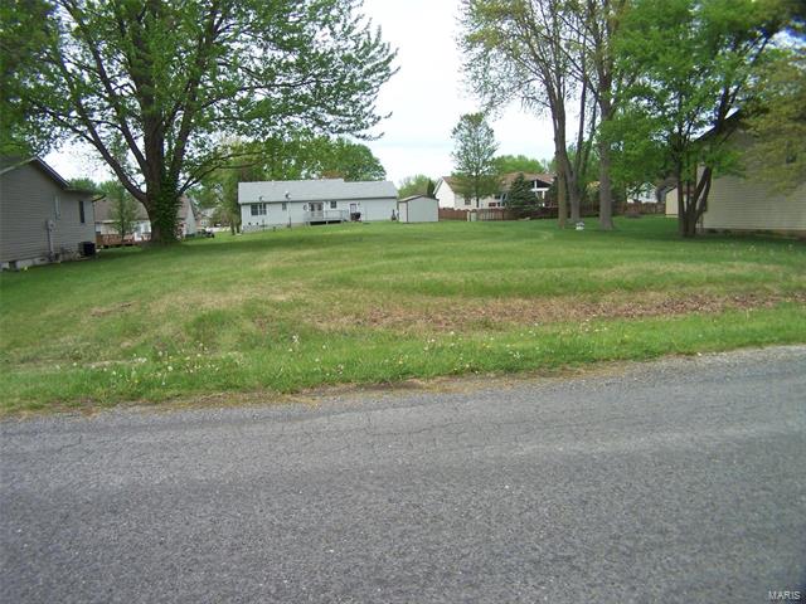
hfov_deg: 49.0
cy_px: 302
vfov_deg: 37.7
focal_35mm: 38
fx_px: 885
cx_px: 403
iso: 80
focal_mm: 6.3
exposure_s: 1/750
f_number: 2.8
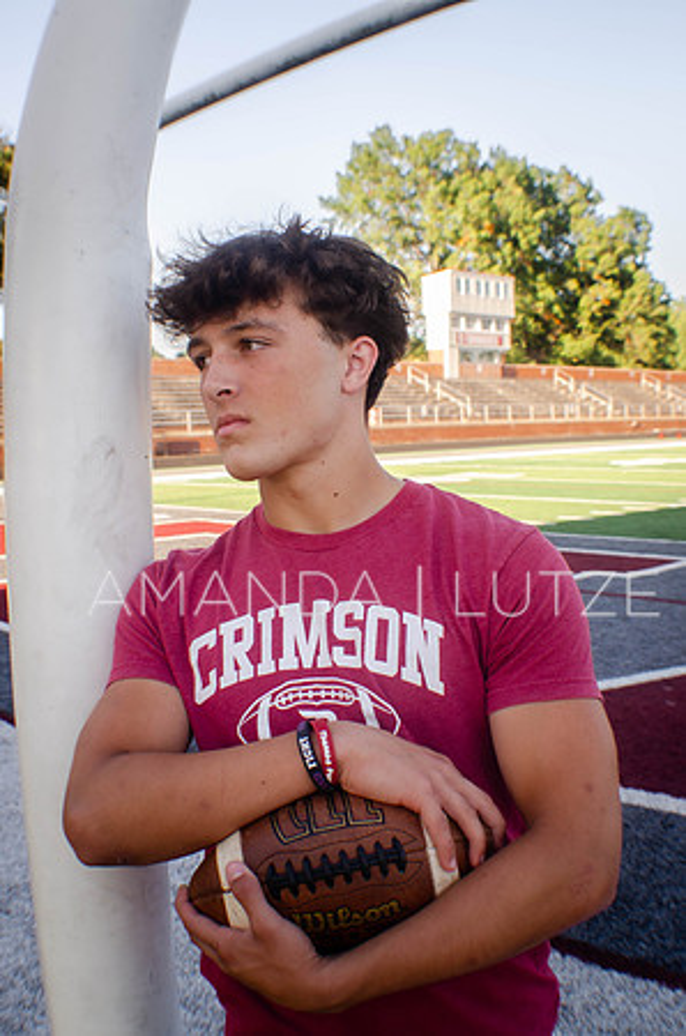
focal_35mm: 52
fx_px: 1507
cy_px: 518
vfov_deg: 37.9
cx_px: 343
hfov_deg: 25.6
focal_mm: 35
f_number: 6.3
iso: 200
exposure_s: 1/160
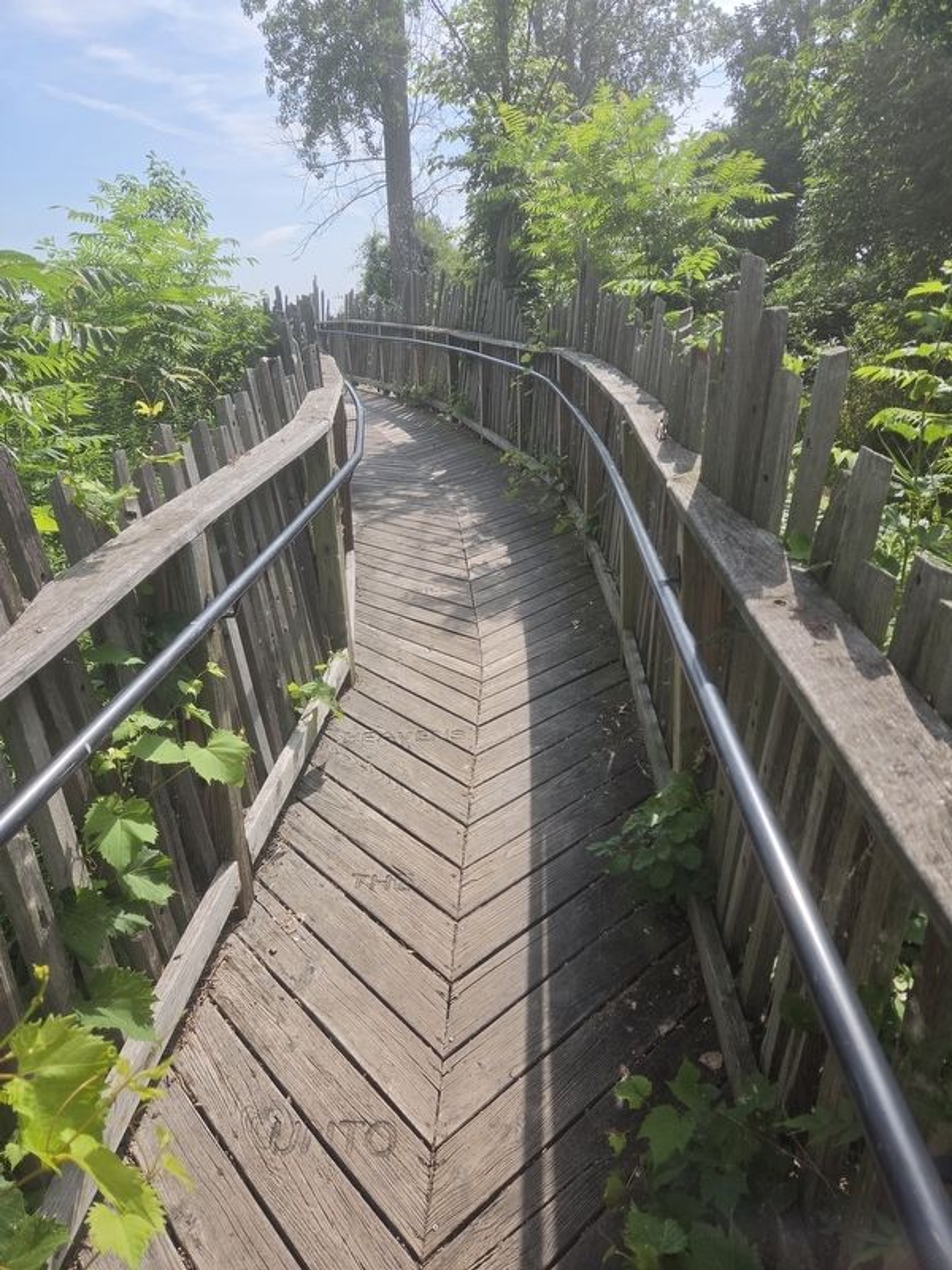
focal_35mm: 23
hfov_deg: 58.9
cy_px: 635
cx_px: 476
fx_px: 843
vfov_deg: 73.9
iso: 80
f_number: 1.8
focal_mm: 5.4
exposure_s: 1/4554
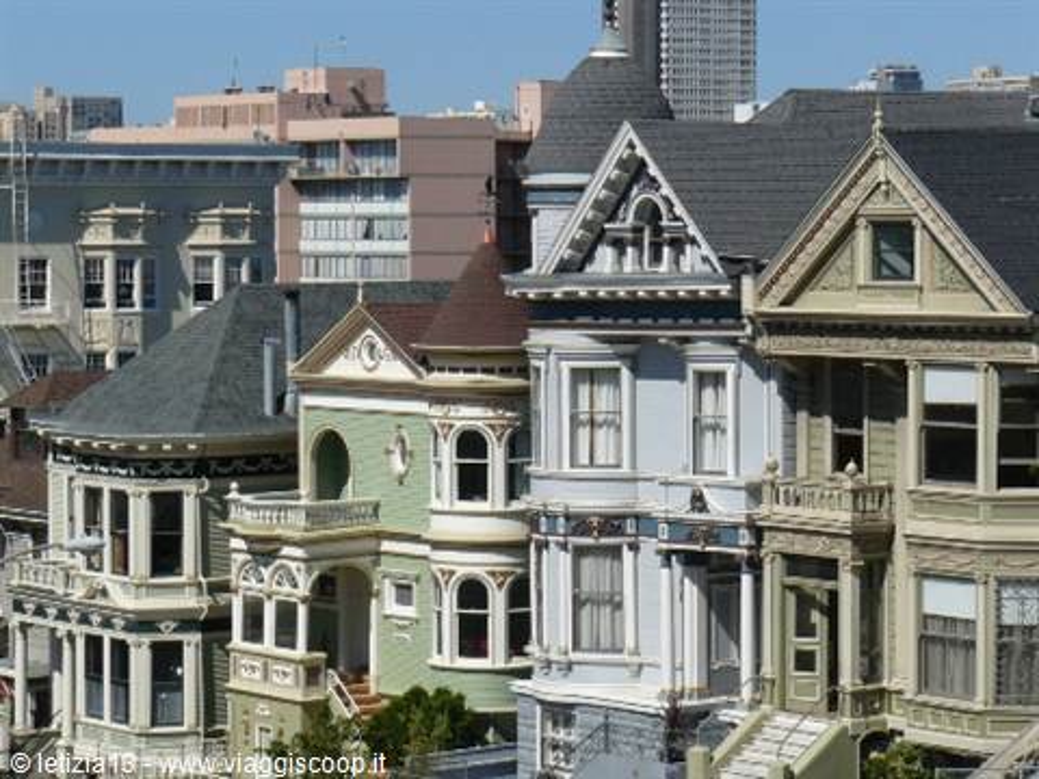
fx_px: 3722
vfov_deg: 12.0
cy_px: 390
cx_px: 520
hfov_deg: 15.9
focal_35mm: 124
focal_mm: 20.7
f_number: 8
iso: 100
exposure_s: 1/400
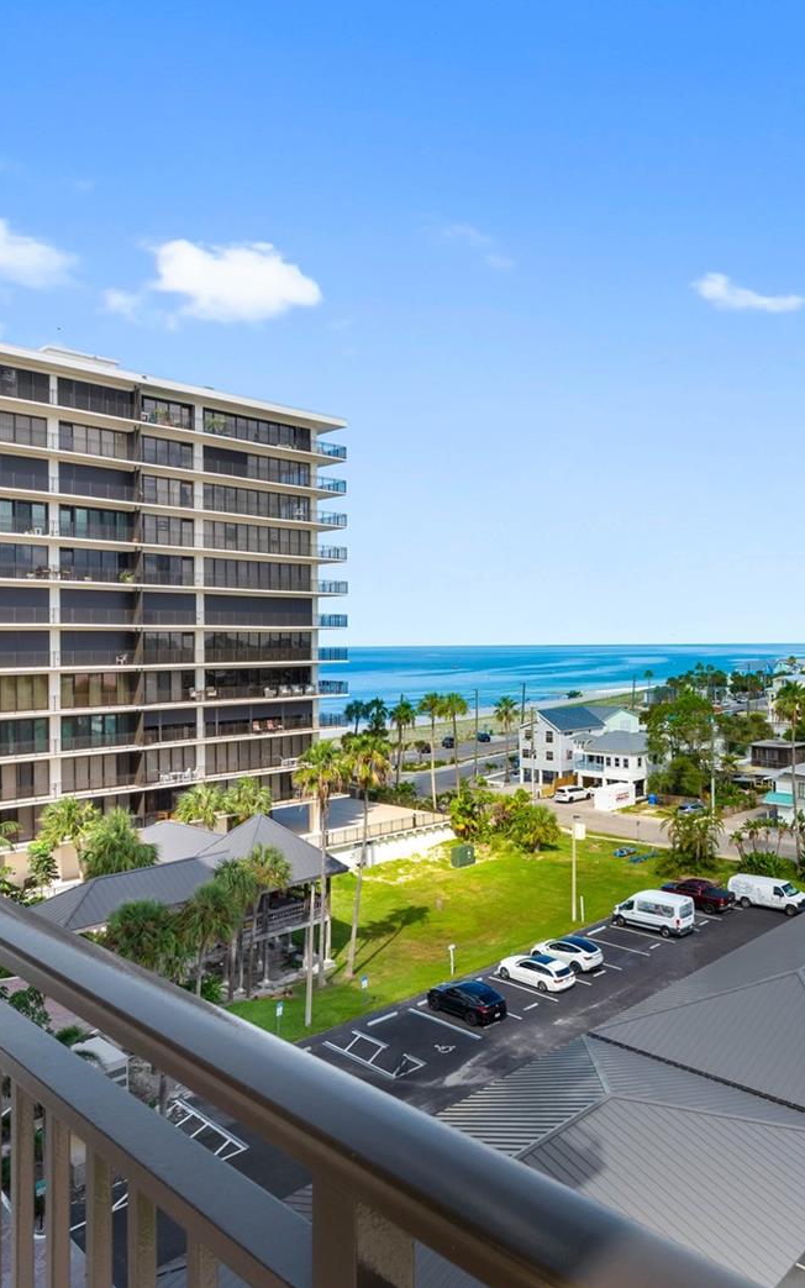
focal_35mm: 25
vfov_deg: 72.5
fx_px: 877
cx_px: 589
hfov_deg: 47.7
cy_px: 637
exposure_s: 1/1000
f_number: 11
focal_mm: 16
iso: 125
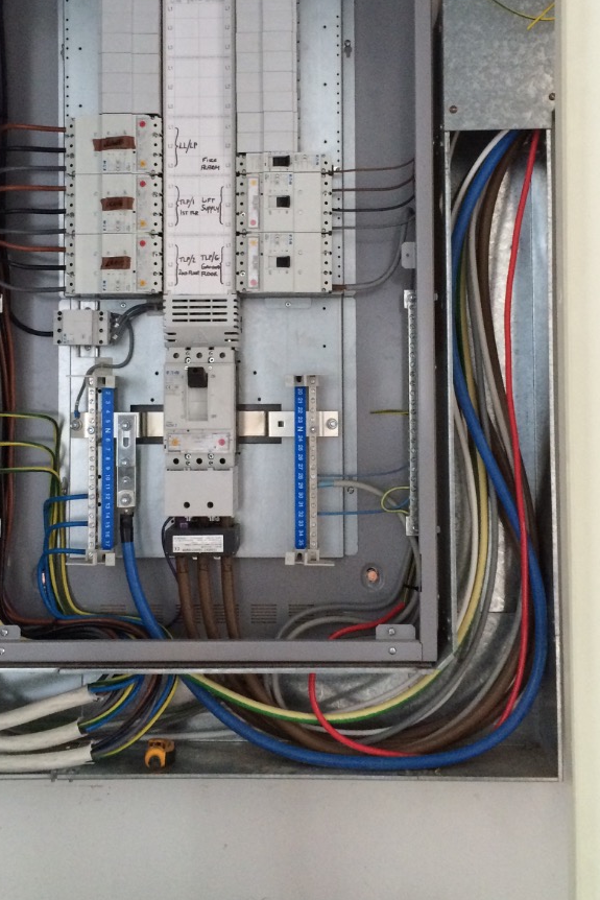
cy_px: 350
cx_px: 293
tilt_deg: +3.3
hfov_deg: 31.9
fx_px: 1049
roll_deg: +1.0
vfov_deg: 46.1
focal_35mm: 42
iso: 250
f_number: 2.2
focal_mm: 4.15
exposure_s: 1/17
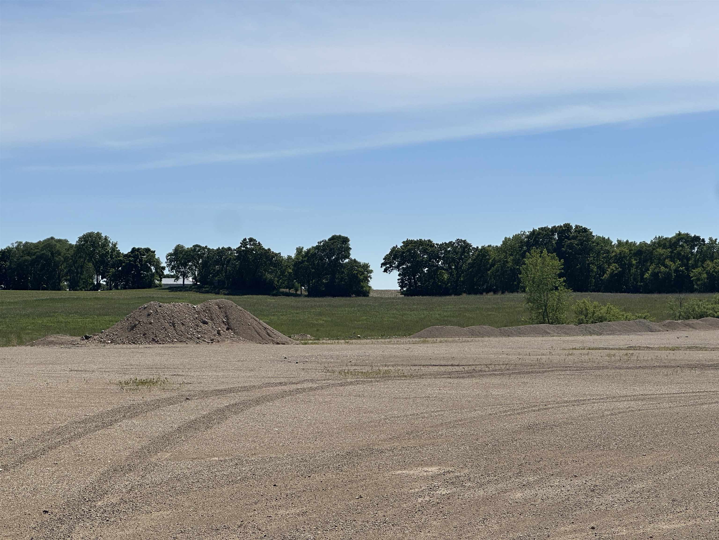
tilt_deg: +2.8
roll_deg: +0.7
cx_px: 360
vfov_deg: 19.1
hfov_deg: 25.3
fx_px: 1599
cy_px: 270
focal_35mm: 77
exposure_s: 1/1672
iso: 32
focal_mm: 9
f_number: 2.8
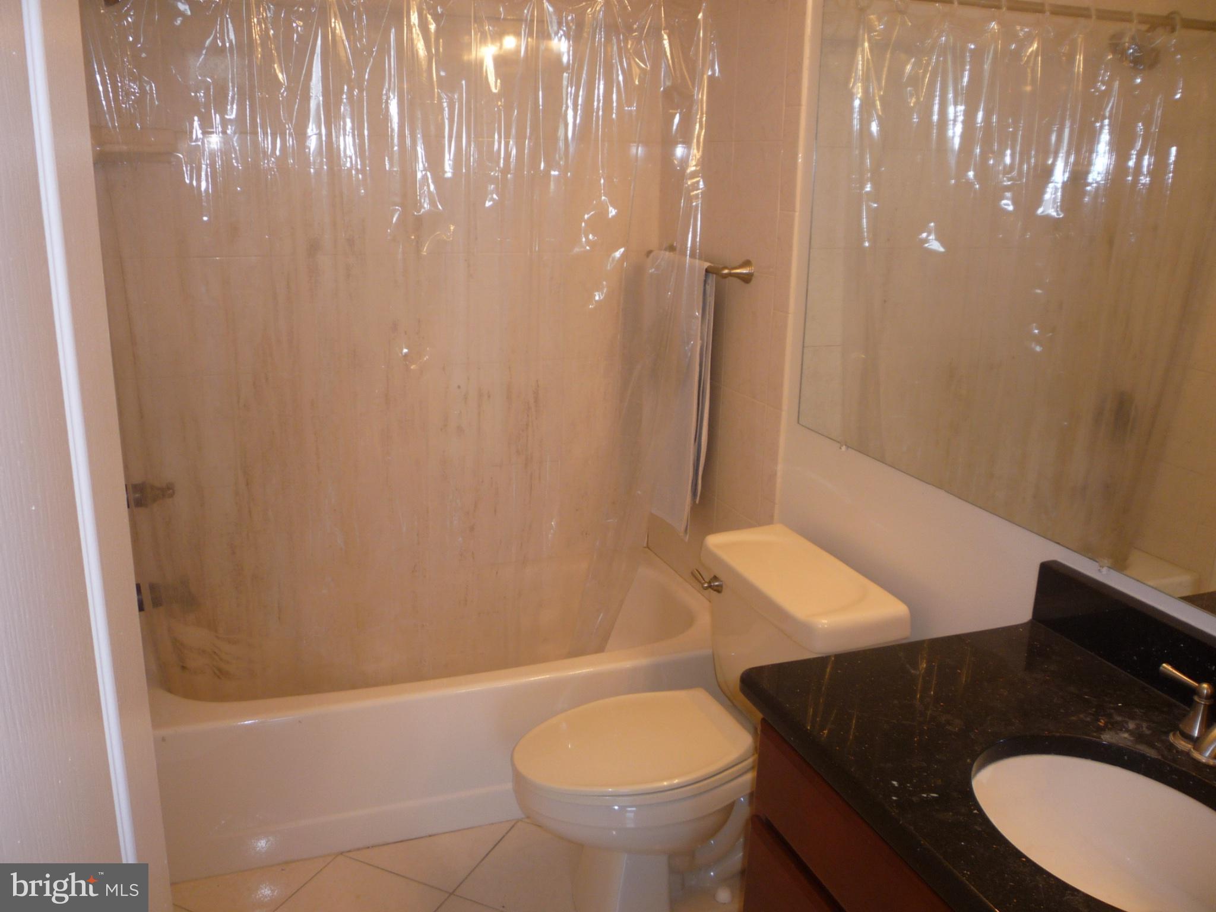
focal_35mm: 30
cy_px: 456
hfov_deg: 60.0
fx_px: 1054
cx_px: 608
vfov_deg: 46.8
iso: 100
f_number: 3.3
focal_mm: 5.2
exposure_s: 1/30
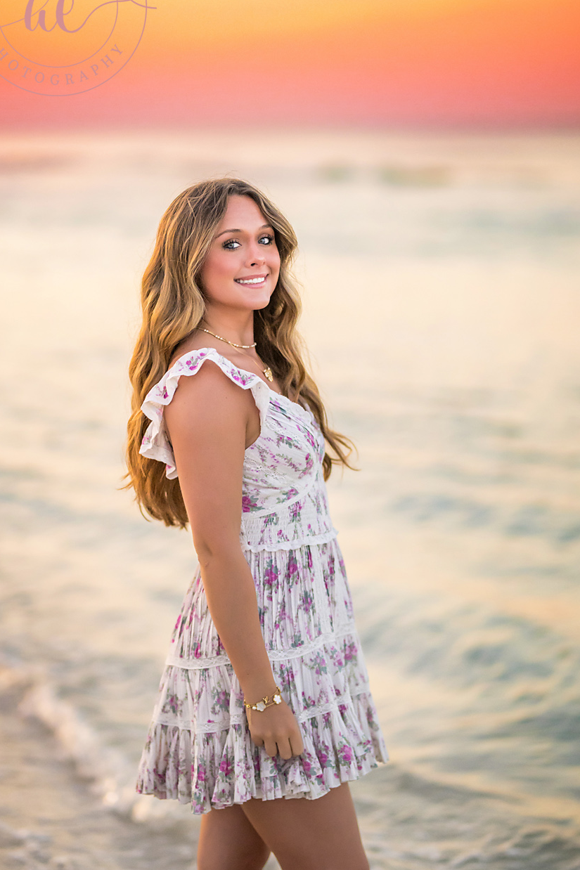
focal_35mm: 103
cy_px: 389
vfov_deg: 19.8
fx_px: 2490
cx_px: 259
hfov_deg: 13.3
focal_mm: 85
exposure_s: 1/10000
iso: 4000
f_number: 1.6
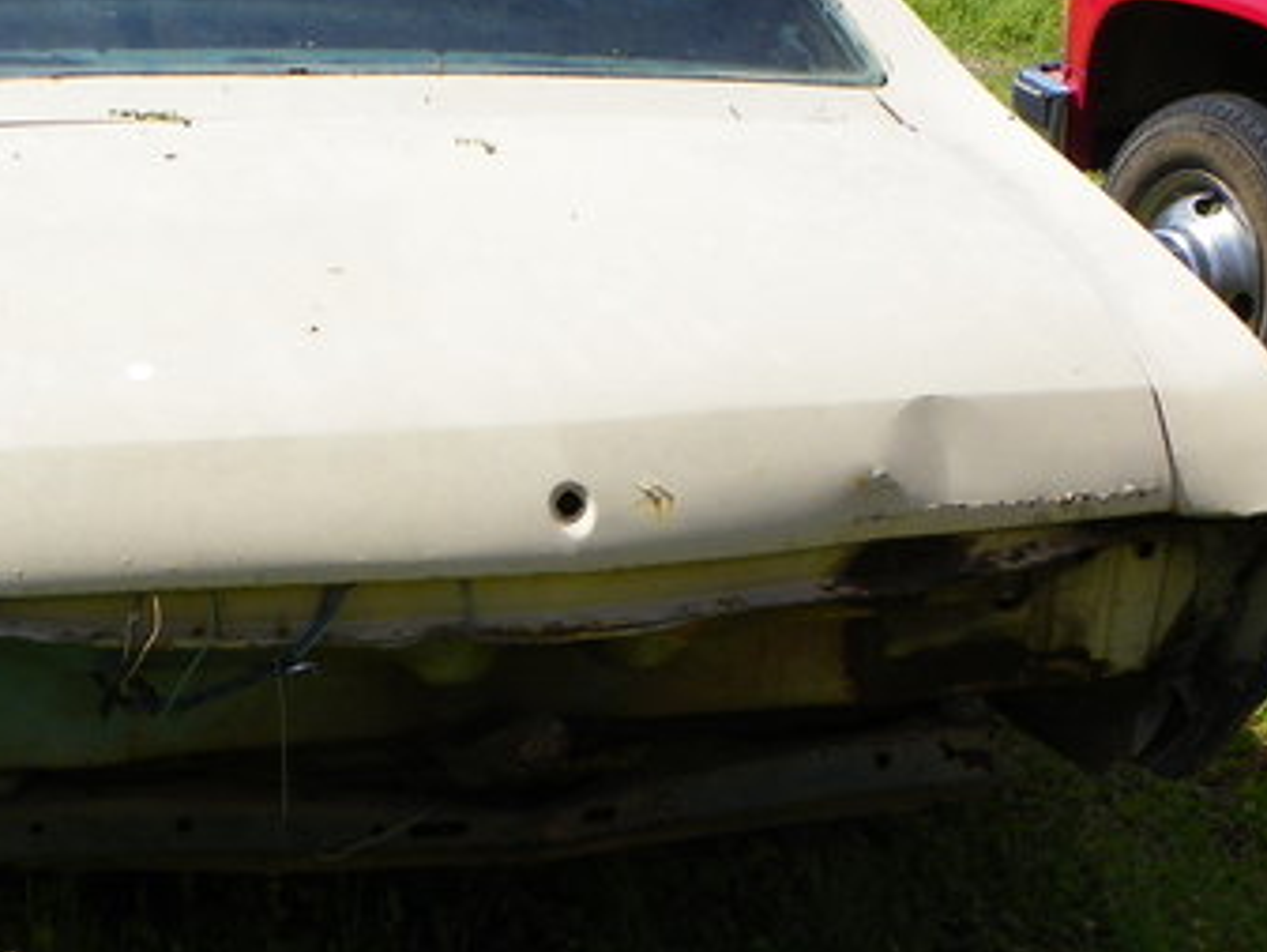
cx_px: 568
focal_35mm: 76
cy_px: 741
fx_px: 2783
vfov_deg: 19.2
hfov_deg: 25.6
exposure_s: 1/320
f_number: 5.6
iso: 64
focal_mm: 7.1
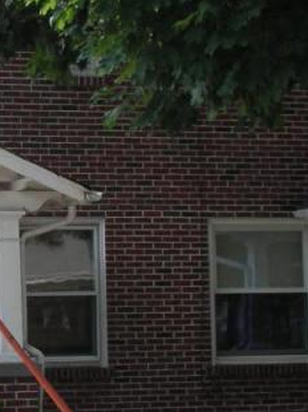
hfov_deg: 9.5
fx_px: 1806
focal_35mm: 152
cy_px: 126
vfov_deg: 13.0
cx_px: -155
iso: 50
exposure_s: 1/218
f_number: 3.5
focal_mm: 7.7
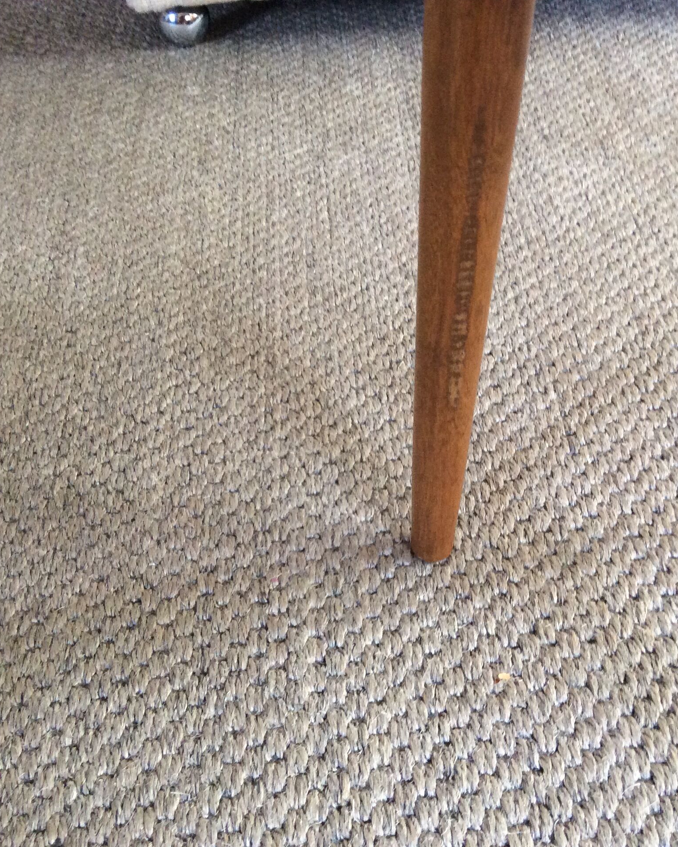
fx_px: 1053
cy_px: 424
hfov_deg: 35.5
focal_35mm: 42
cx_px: 418
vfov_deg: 43.8
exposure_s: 1/25
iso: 160
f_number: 2.4
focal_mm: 3.3
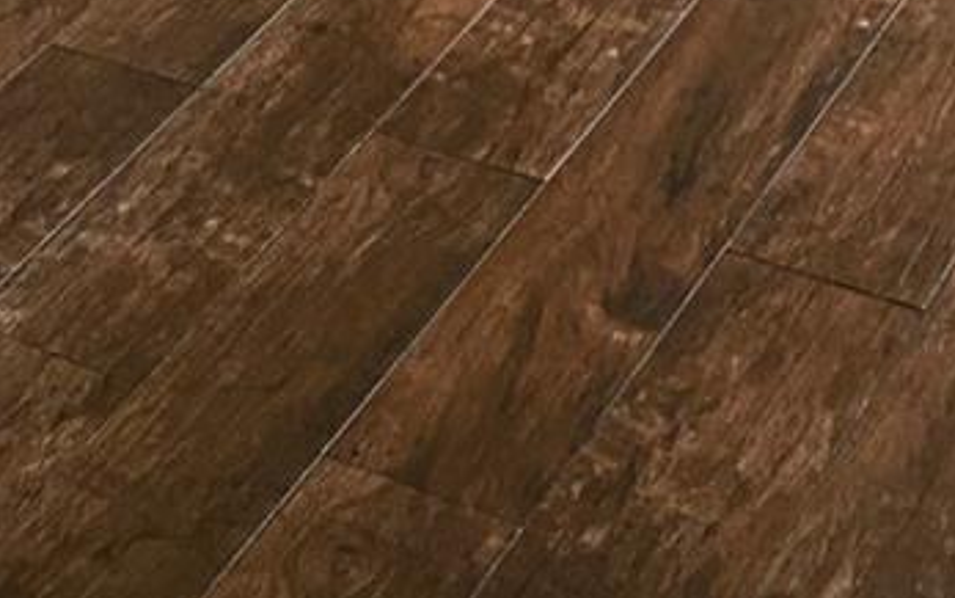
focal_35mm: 119
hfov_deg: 17.5
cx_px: 312
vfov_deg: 9.3
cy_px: -1064
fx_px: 3098
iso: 160
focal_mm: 4.25
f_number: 1.8
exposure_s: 1/60
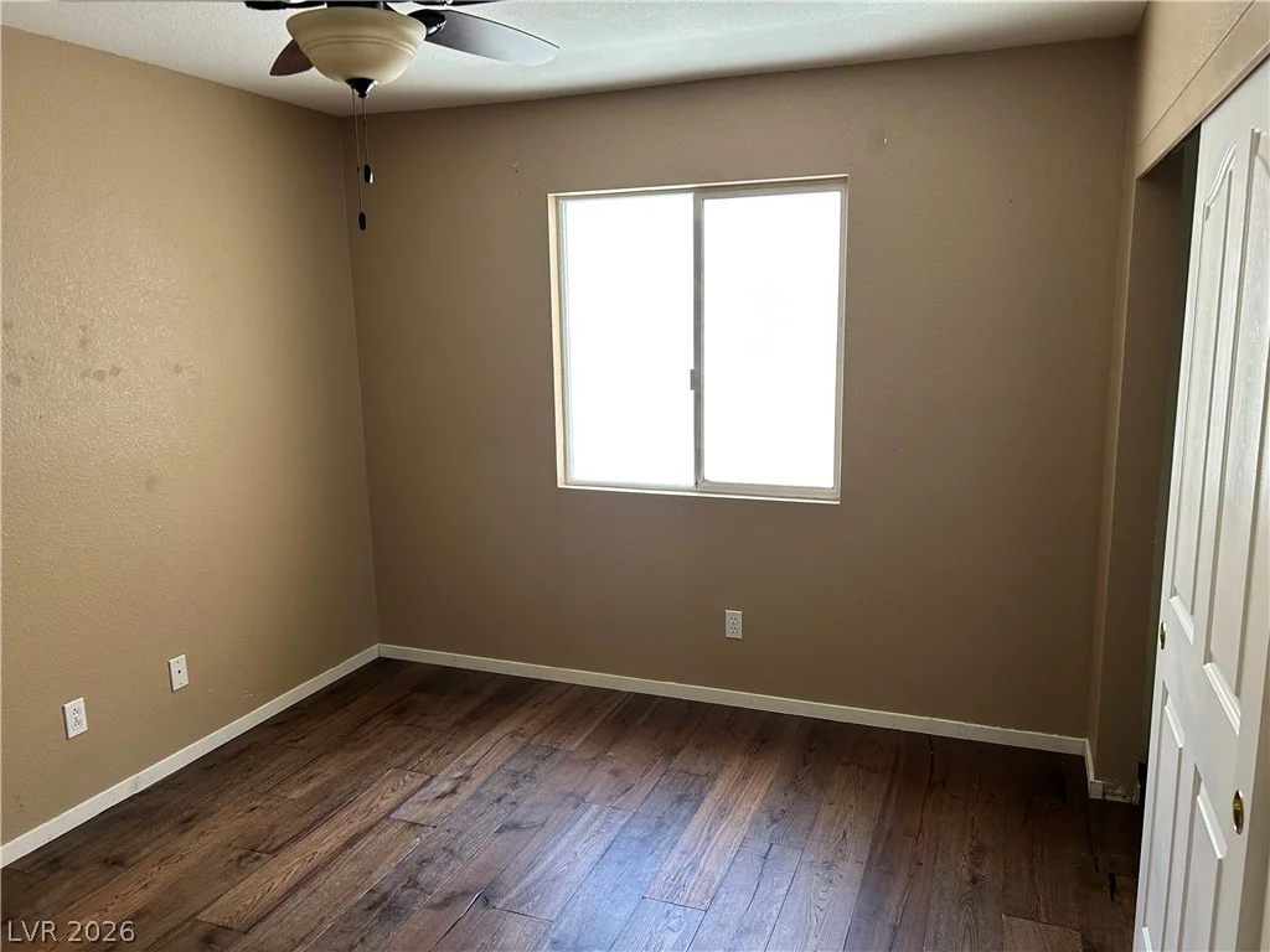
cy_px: 476
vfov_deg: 53.1
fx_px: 954
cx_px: 635
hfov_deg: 67.3
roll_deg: +1.6
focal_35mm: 26
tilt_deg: -9.9
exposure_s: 1/60
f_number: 1.5
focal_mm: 5.7
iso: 125
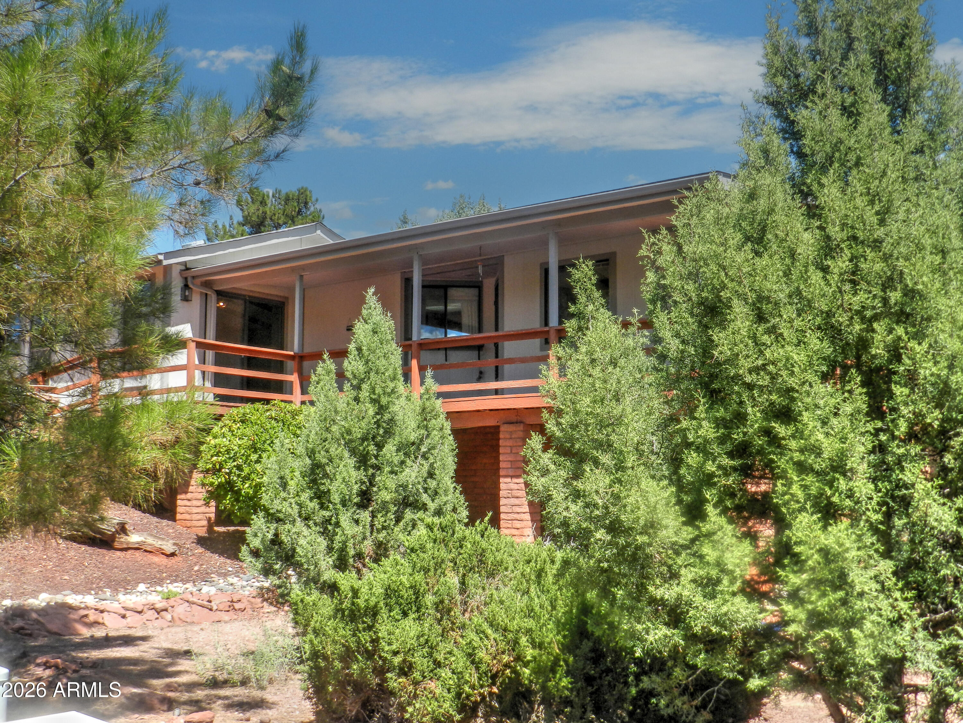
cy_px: 362
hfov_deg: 49.0
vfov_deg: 37.7
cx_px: 482
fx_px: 1057
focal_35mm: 38
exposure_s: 1/500
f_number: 4
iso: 160
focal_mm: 6.7
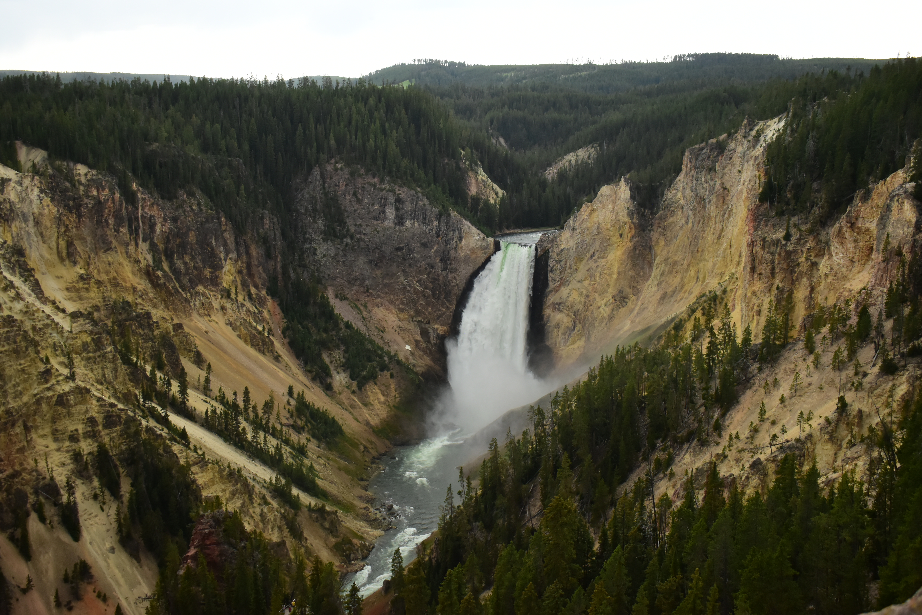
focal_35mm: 40
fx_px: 1037
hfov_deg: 47.9
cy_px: 308
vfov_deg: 33.0
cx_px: 461
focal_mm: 27
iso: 1000
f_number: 4
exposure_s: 1/640
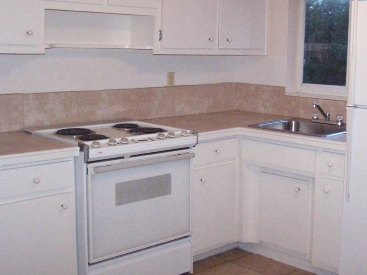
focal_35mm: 53
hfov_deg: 35.7
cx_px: 254
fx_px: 562
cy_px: 116
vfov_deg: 27.5
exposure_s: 1/60
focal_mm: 6.3
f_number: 2.8
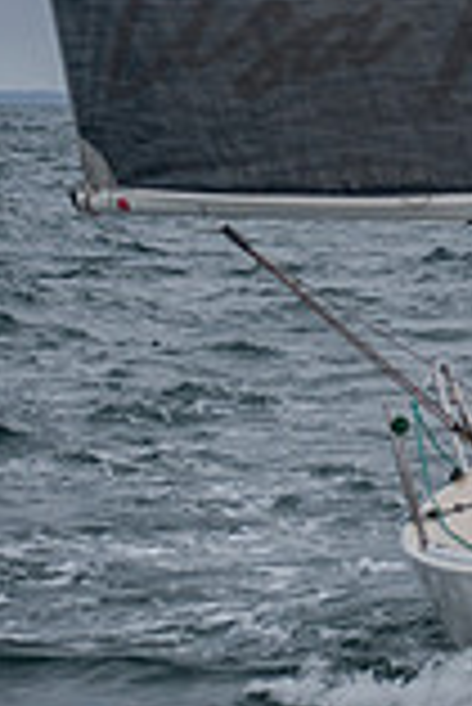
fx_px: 7182
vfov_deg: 5.6
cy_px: -4
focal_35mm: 366
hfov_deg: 3.8
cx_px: 625
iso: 400
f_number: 5.6
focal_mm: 85
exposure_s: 1/1250
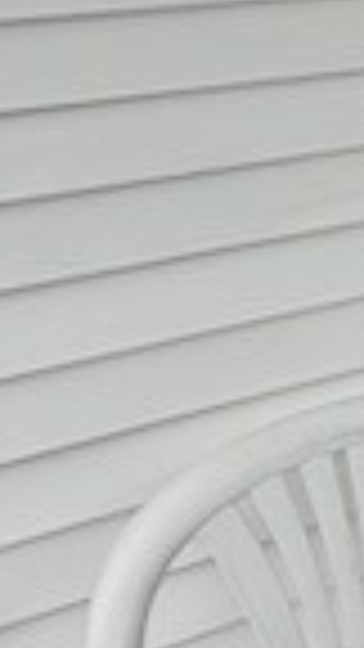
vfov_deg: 30.1
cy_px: 108
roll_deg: +1.0
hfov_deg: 11.6
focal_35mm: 68
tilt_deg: -13.4
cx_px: 1043
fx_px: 1167
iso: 40
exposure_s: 1/549
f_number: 2.2
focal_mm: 2.22
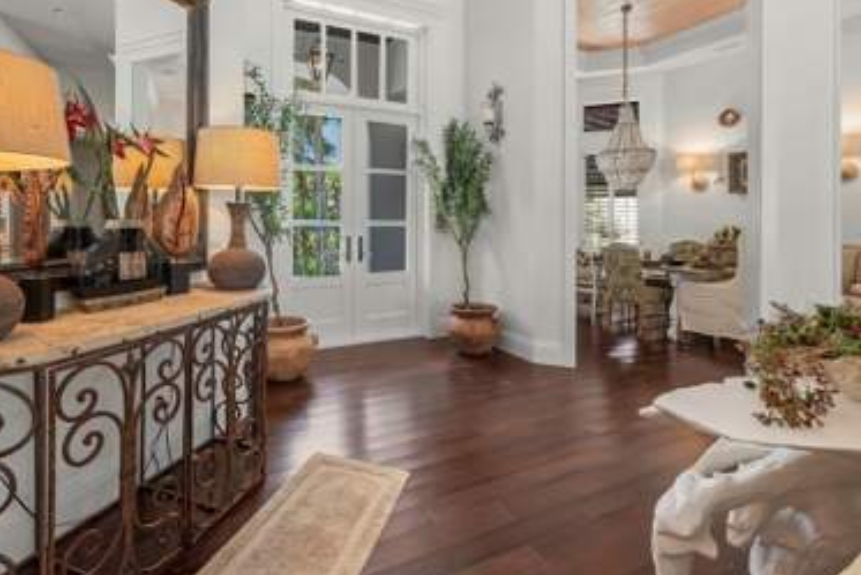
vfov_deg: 66.4
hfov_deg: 89.6
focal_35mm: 18
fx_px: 431
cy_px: 215
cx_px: 381
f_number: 11
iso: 800
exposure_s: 1/4
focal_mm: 14
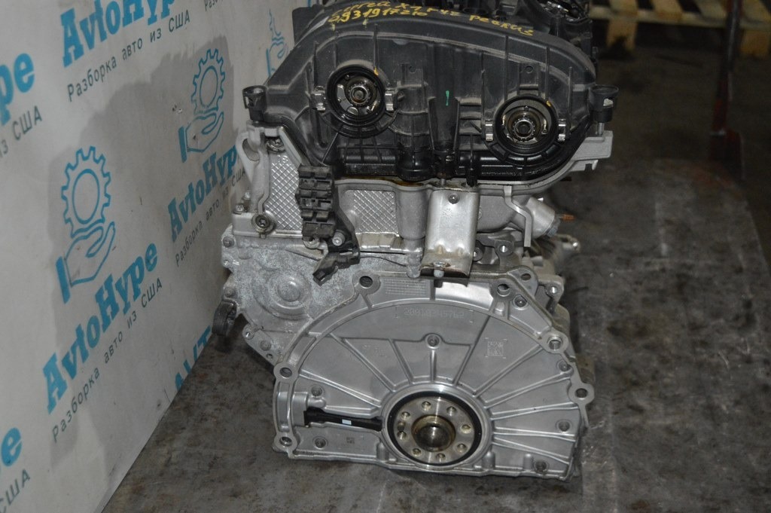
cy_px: 256
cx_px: 386
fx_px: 931
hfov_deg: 45.0
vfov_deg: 30.8
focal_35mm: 44
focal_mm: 29
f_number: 4.2
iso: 3200
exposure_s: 1/60
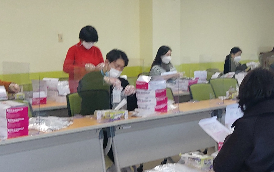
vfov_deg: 15.7
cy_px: 61
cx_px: 276
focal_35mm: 83
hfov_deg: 23.8
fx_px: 620
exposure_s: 1/60
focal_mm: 4.58
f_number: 2
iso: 125
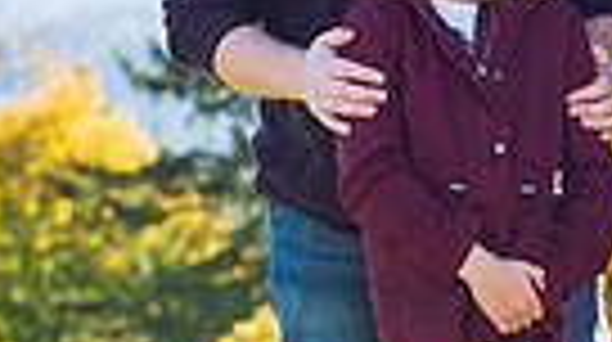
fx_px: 8701
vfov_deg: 2.3
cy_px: 128
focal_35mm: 537
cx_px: 747
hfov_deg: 4.0
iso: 200
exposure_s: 1/250
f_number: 5.6
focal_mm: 120
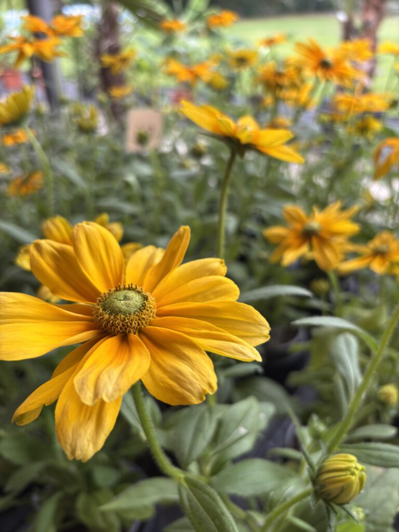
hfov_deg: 53.1
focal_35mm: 26
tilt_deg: -32.3
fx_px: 400
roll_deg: +1.8
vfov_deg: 67.3
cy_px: 266
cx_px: 200
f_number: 1.6
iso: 32
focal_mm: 5.96
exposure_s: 1/121
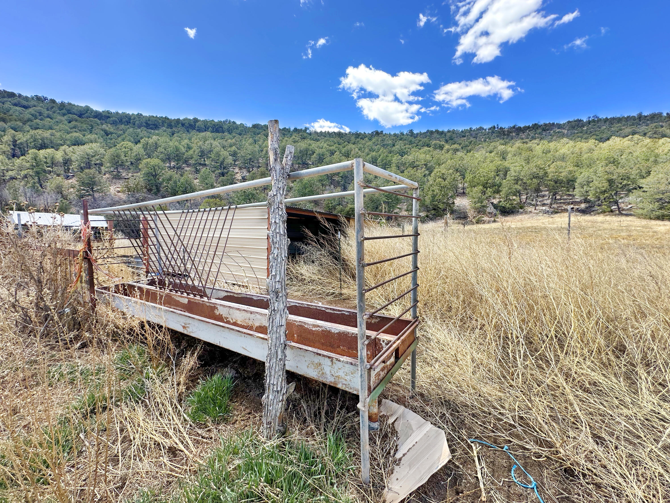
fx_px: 271
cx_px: 335
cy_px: 252
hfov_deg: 102.1
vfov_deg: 85.7
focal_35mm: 14
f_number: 2.2
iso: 40
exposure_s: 1/428
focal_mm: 2.22
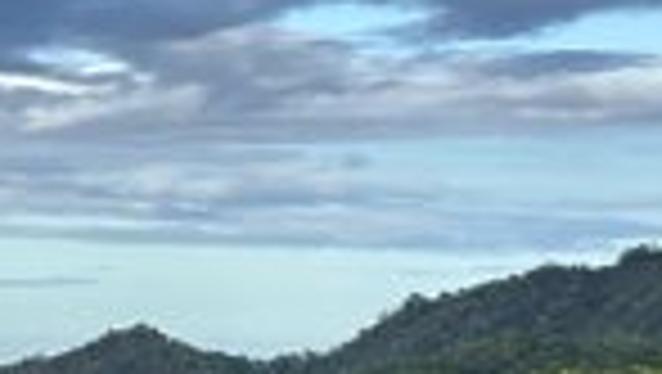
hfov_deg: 8.5
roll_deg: -0.8
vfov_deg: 5.0
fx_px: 4287
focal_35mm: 244
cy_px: 261
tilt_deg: +0.6
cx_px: -489
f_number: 1.6
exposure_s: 1/2778
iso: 32
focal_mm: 5.96
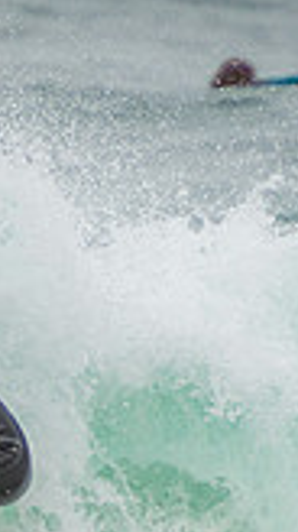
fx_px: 30434
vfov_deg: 1.0
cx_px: -74
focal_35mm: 2162
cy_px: 563
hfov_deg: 0.6
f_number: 5.6
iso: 320
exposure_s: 1/1600
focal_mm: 390
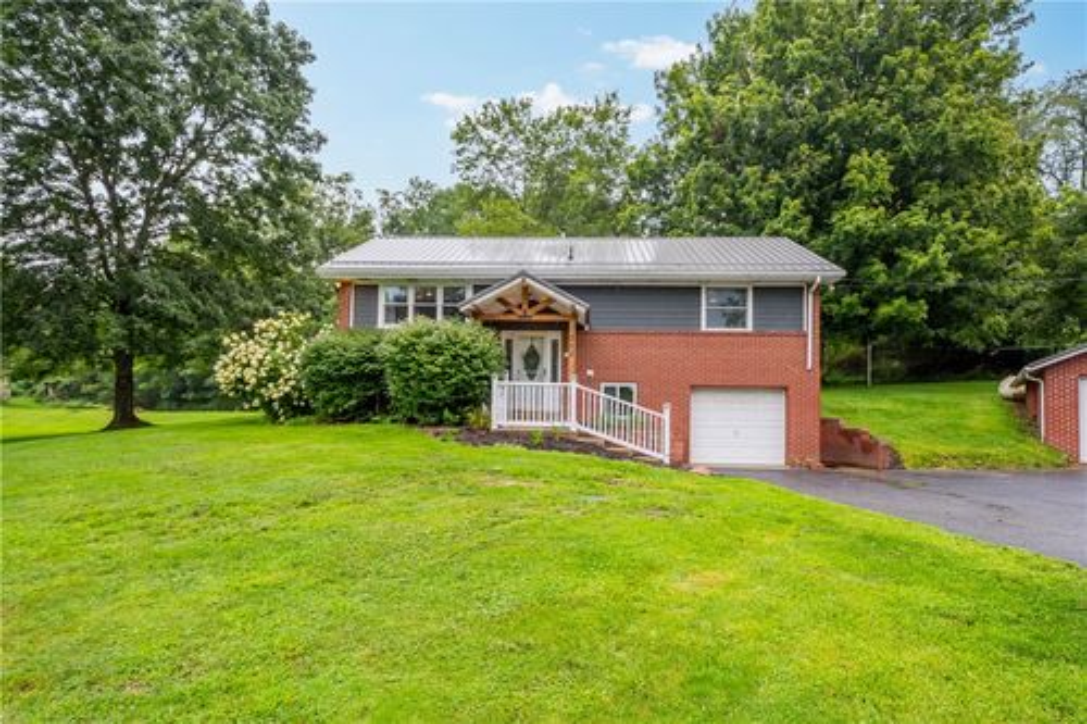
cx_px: 544
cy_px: 362
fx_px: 679
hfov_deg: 77.3
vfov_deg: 56.1
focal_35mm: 22
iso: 200
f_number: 6.3
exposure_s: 1/250
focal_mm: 15
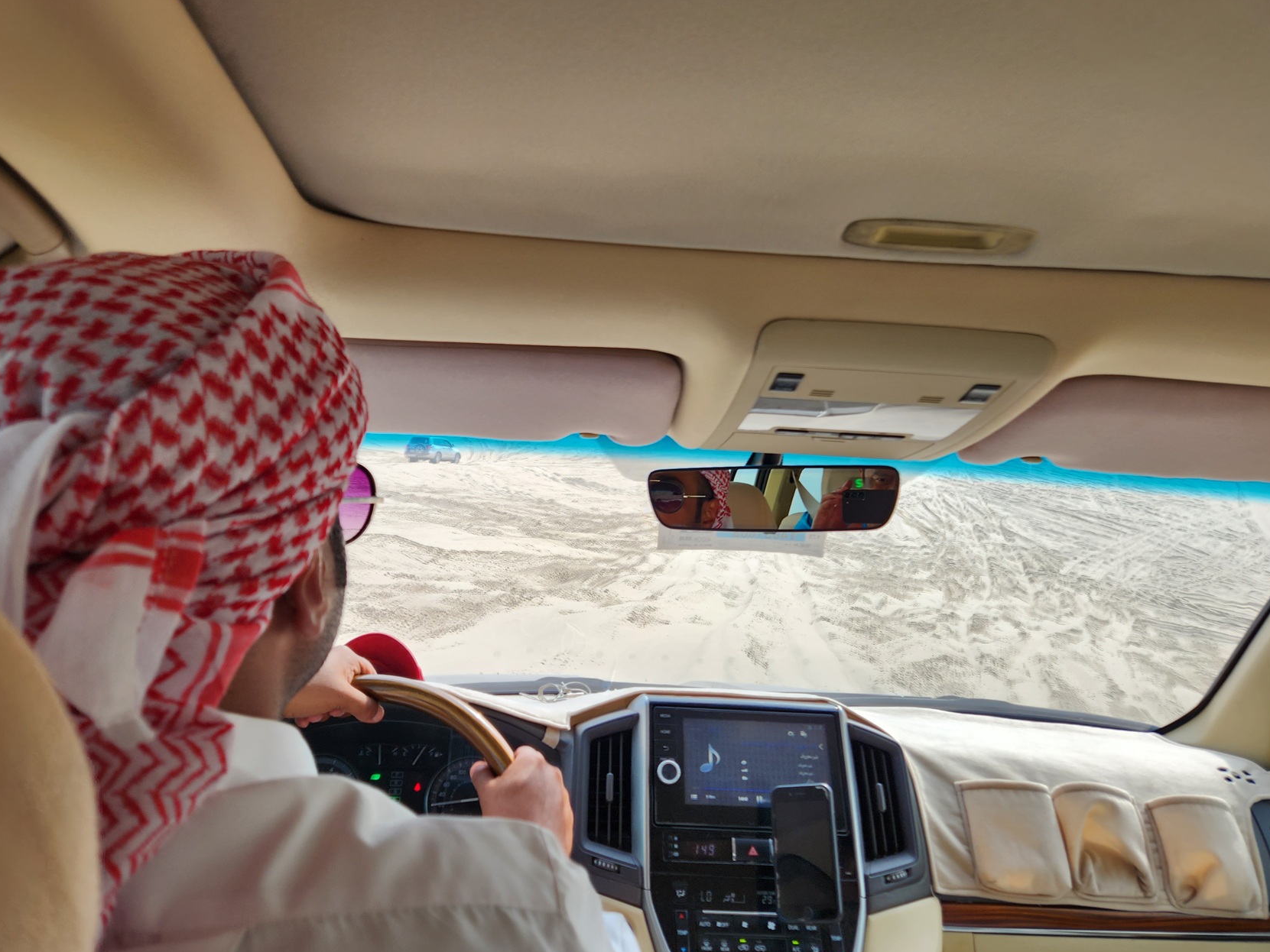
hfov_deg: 71.6
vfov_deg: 56.8
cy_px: 475
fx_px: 881
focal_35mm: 24
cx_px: 621
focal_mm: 5.4
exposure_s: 1/152
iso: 20
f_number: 1.8
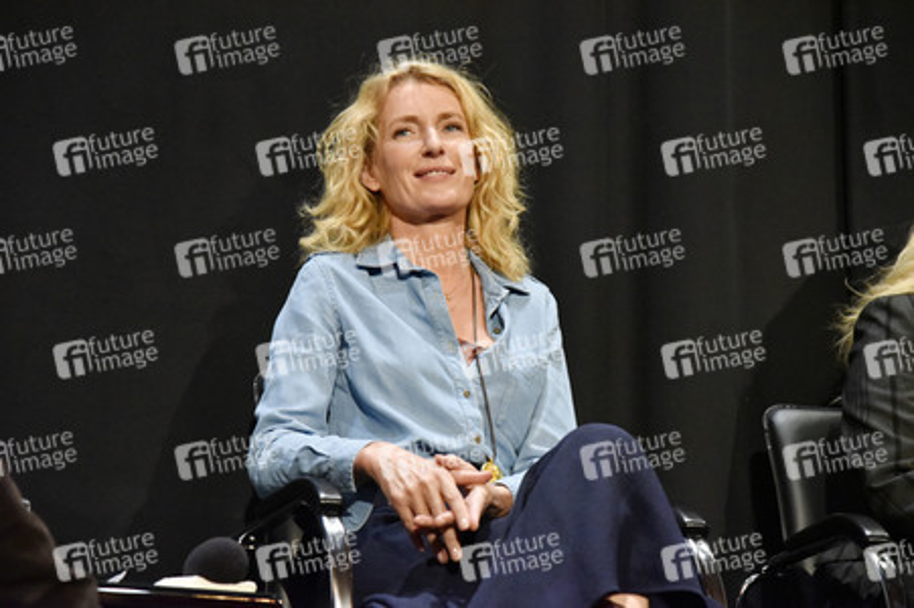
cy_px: 304
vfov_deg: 11.4
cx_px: 457
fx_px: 3044
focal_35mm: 120
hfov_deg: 17.1
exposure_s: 1/100
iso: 6400
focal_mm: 120
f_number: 4.5
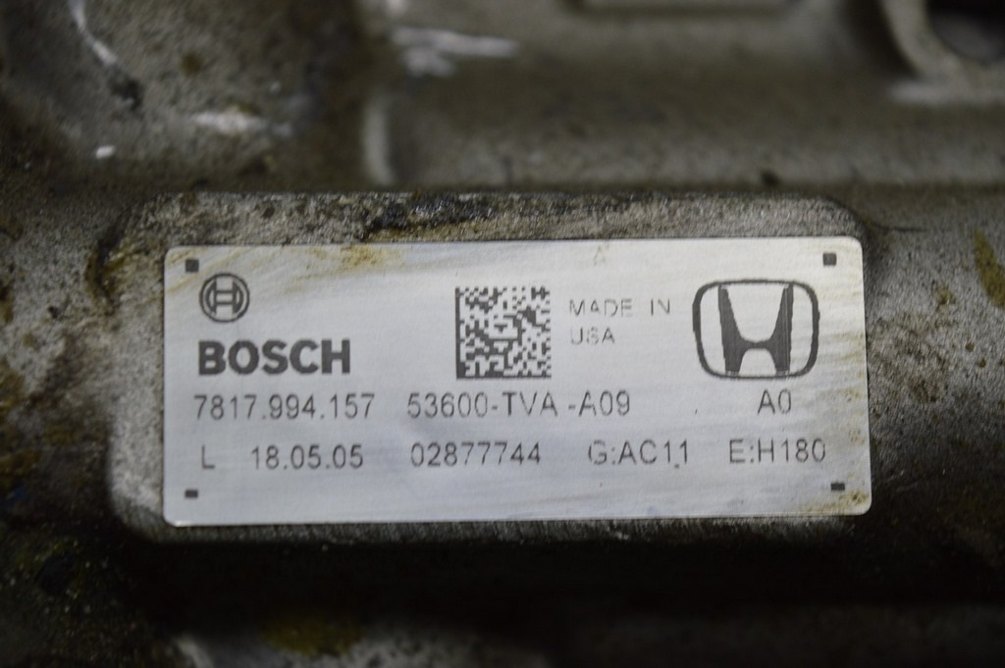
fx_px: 2301
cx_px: 502
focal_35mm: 82
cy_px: 334
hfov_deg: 24.6
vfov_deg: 16.5
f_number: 6.3
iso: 400
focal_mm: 55
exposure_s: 1/60
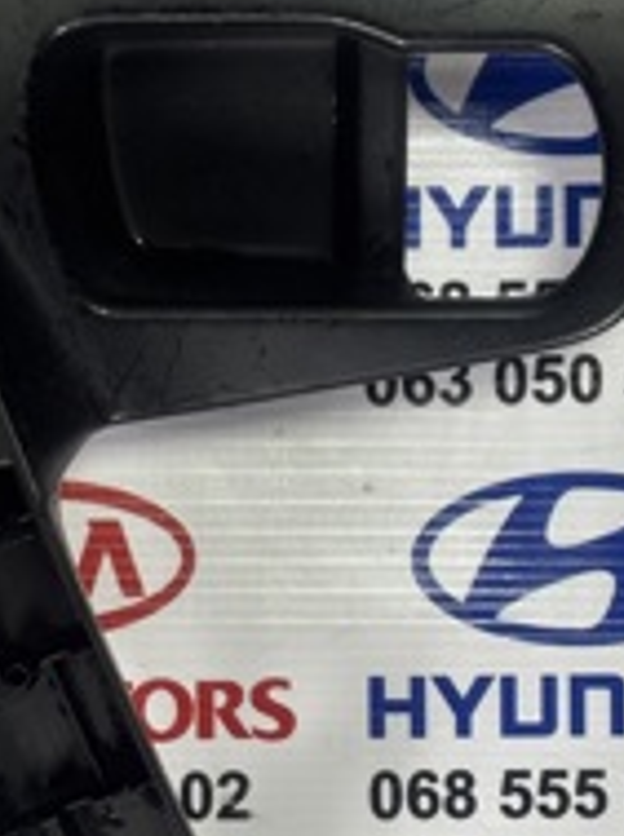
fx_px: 3183
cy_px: 478
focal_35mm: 132
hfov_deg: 11.2
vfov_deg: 15.0
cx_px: 206
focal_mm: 5.96
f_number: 1.6
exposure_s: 1/61
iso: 50
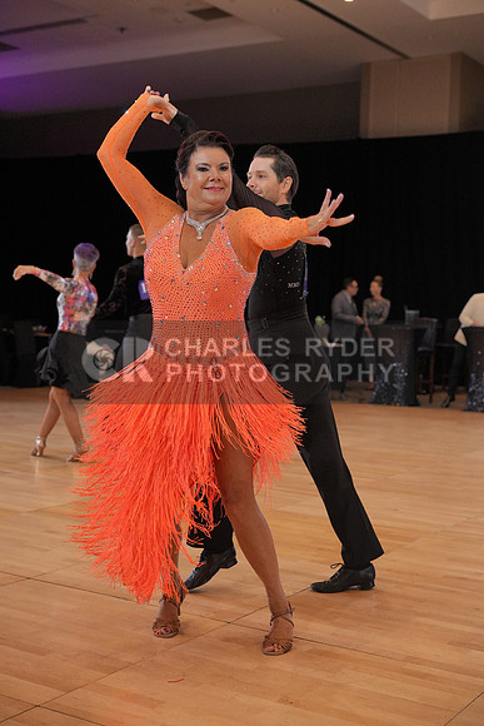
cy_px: 363
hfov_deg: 27.0
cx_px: 242
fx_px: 1008
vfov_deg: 39.6
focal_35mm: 50
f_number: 3.5
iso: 2500
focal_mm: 50
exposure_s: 1/500
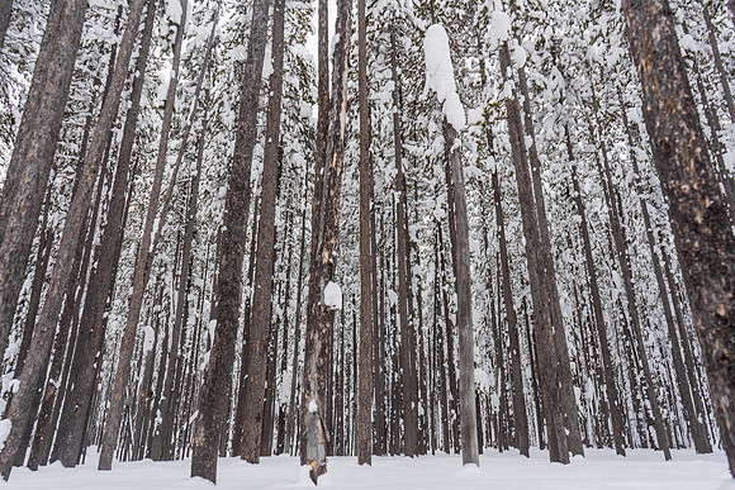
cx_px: 368
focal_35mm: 28
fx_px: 572
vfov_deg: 46.4
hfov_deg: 65.5
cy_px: 245
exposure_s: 1/500
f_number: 5.6
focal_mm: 28
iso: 500
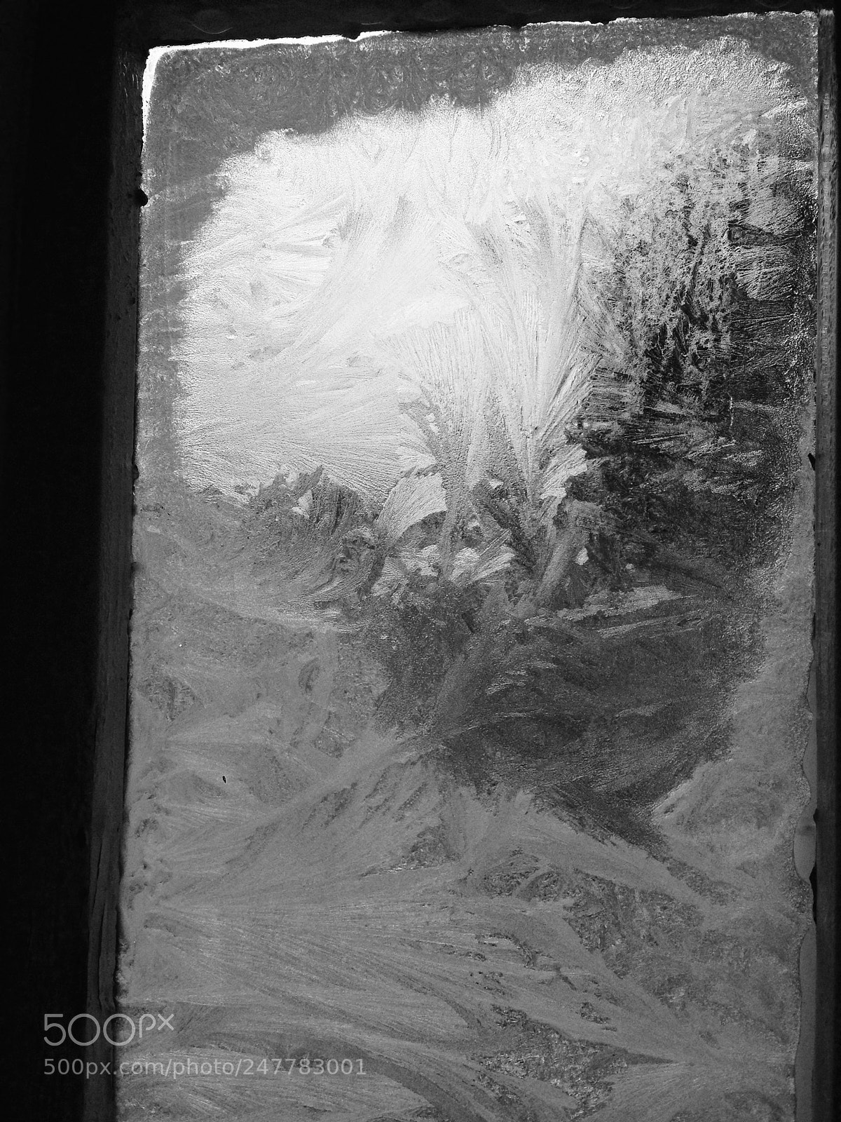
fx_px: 1069
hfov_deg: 42.9
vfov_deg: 55.4
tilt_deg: +5.7
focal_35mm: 33
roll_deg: -1.5
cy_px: 561
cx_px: 420
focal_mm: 4.12
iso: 50
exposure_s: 1/135
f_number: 2.4
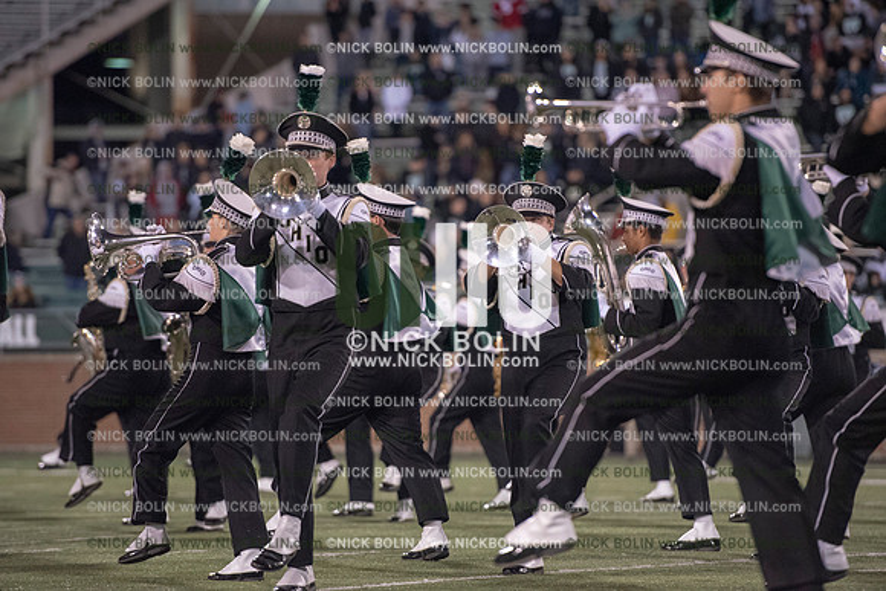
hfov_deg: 10.3
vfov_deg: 6.9
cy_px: 296
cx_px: 443
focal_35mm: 200
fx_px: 4923
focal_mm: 200
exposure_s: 1/1250
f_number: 3.2
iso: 5000
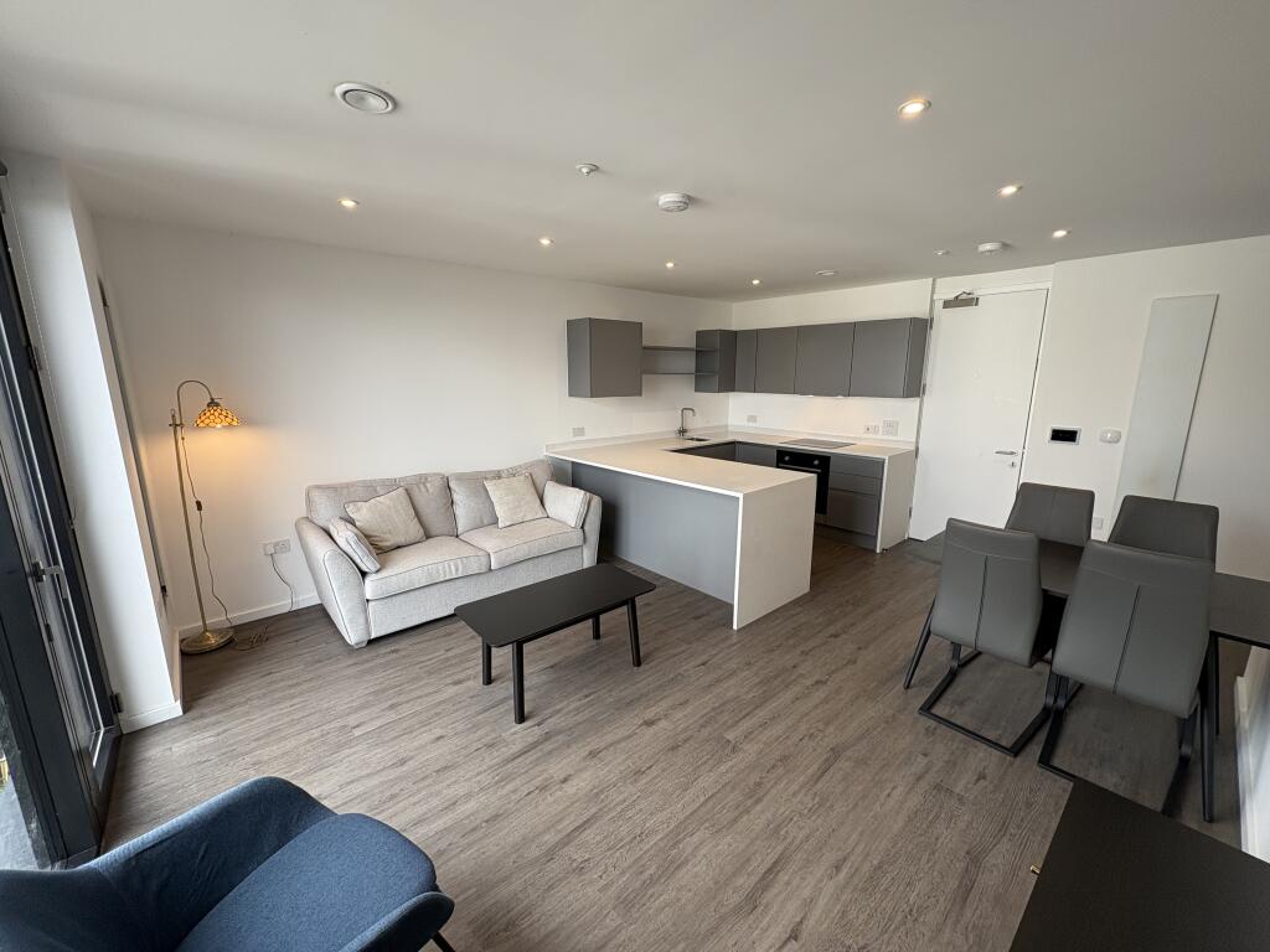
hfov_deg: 102.1
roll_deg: +0.7
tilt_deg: -11.1
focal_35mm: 14
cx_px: 635
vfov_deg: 85.7
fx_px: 514
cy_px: 476
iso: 80
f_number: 2.2
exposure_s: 1/99
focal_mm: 2.22
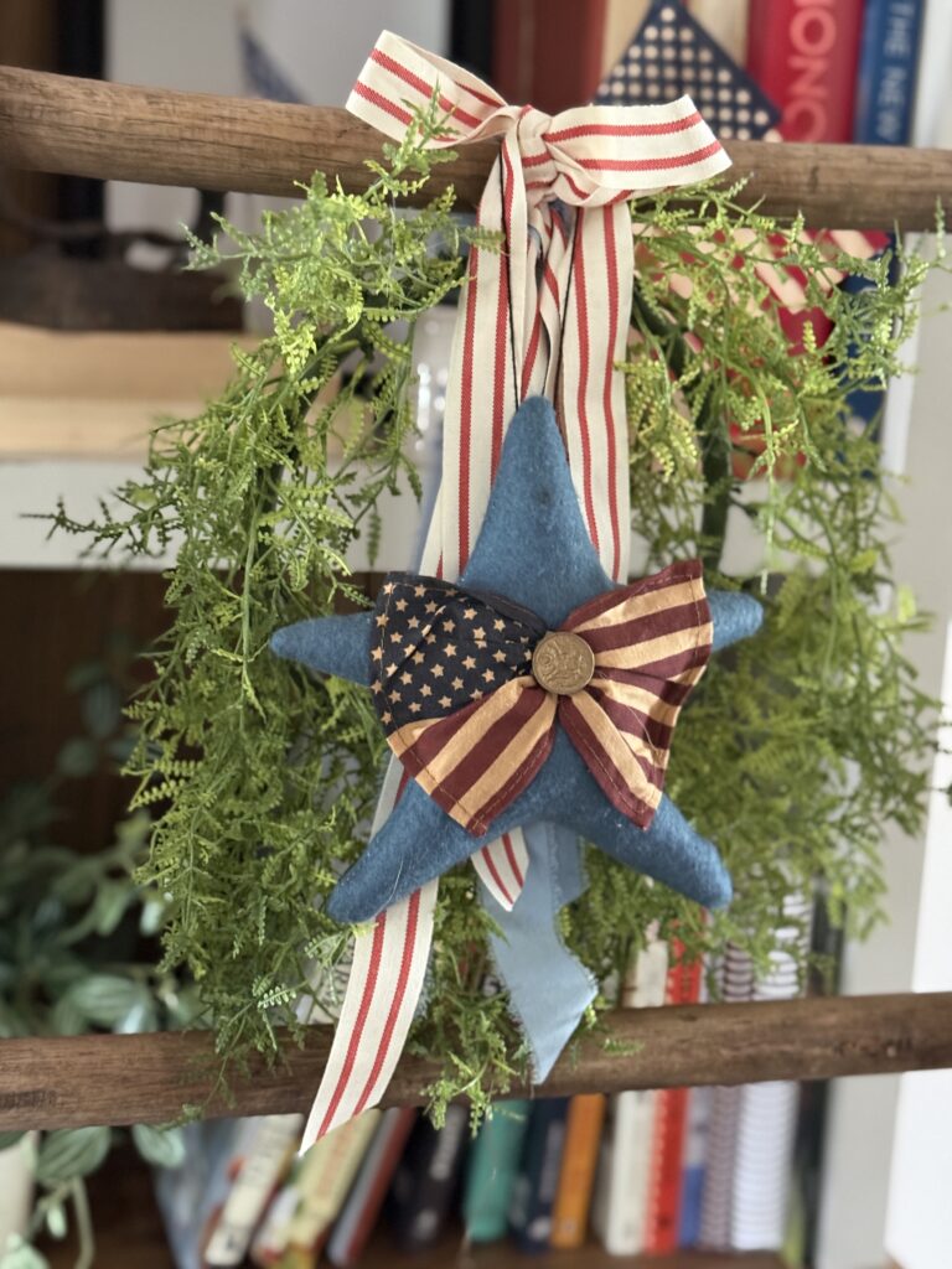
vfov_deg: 39.7
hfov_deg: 30.3
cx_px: 476
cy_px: 634
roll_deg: -3.3
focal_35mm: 48
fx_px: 1760
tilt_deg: -9.9
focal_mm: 6.76
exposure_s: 1/30
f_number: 1.78
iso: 640
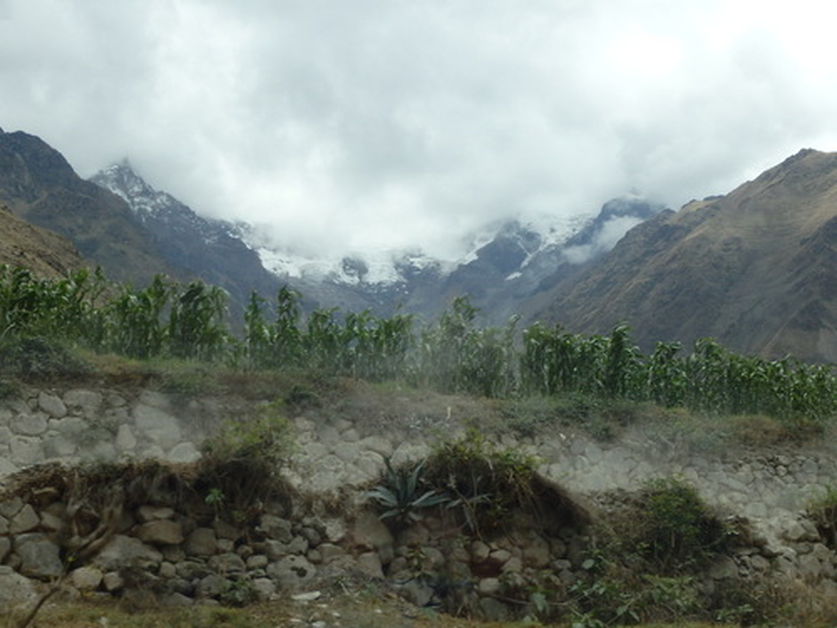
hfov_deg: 34.3
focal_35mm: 56
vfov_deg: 26.1
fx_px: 1354
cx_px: 418
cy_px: 314
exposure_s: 1/400
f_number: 5.1
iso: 200
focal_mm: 10
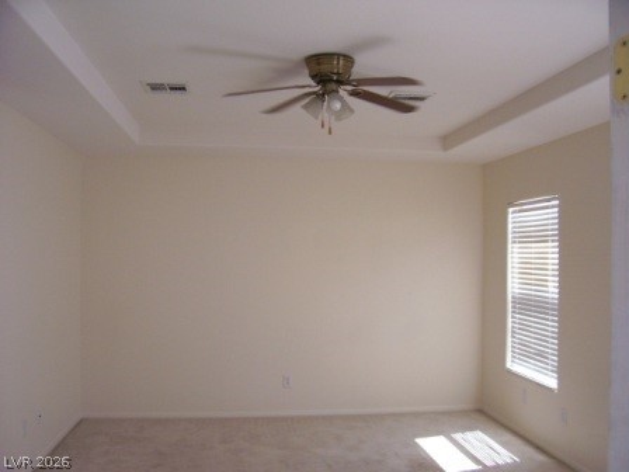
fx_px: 618
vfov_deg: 41.8
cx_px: 314
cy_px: 236
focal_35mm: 34
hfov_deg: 54.0
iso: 125
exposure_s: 1/60
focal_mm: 5.6
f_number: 2.7
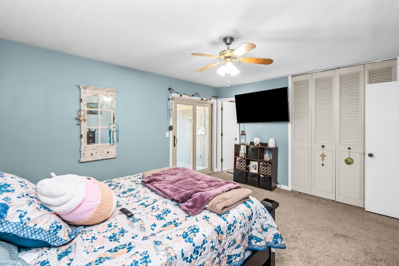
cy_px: 133
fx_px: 166
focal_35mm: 15
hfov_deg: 100.4
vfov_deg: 77.3
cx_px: 200
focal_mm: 10
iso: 2500
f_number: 4.5
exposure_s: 1/125
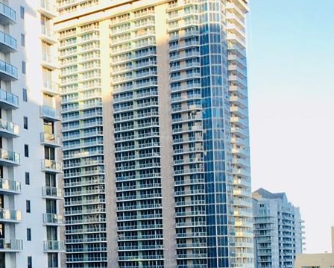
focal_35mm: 101
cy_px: 259
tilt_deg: +2.7
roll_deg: +1.0
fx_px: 999
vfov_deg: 15.0
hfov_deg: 18.1
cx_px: -52
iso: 25
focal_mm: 4.15
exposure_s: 1/245
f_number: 2.2
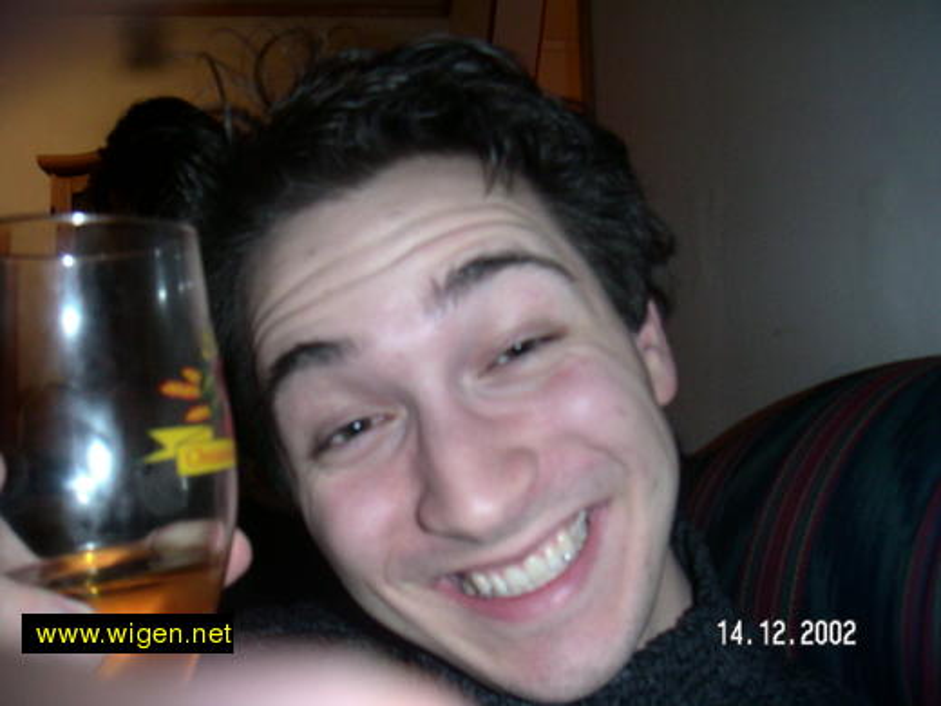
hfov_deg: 49.0
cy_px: 353
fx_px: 1033
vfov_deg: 37.7
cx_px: 470
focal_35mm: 38
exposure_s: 1/50
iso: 160
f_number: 2.8
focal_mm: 6
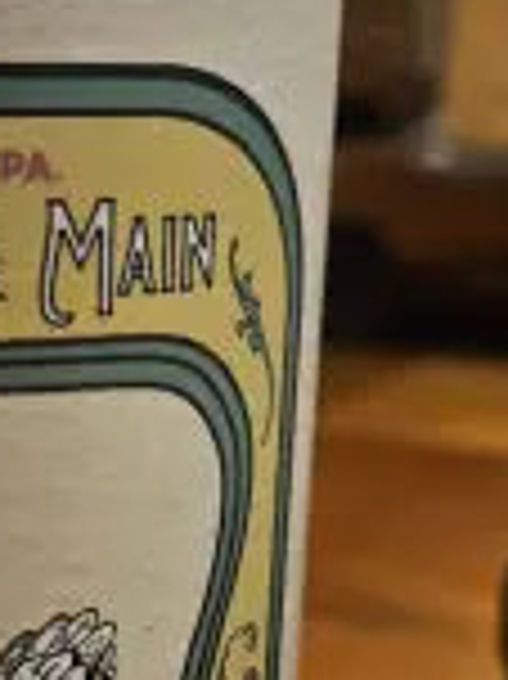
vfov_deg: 31.3
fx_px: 1195
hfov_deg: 23.0
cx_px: 0
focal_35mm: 61
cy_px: 477
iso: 640
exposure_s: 1/24
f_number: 1.8
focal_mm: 5.4
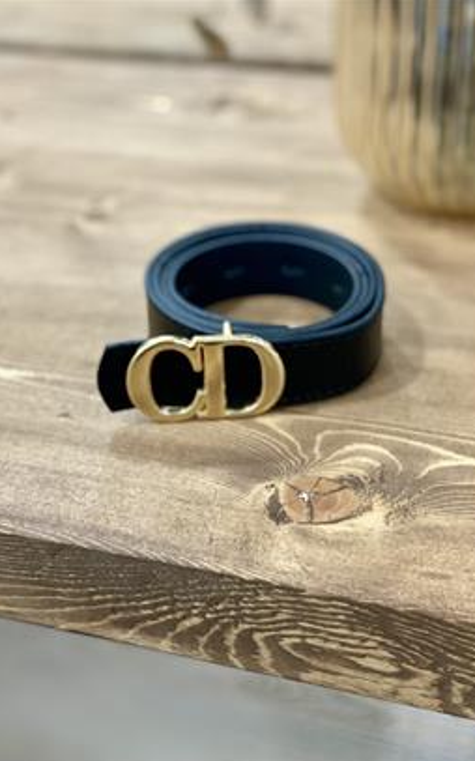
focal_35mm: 56
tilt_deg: -32.8
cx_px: 254
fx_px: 1161
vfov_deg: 36.3
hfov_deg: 23.1
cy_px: 382
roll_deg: +2.3
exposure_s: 1/33
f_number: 2
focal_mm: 6
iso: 250
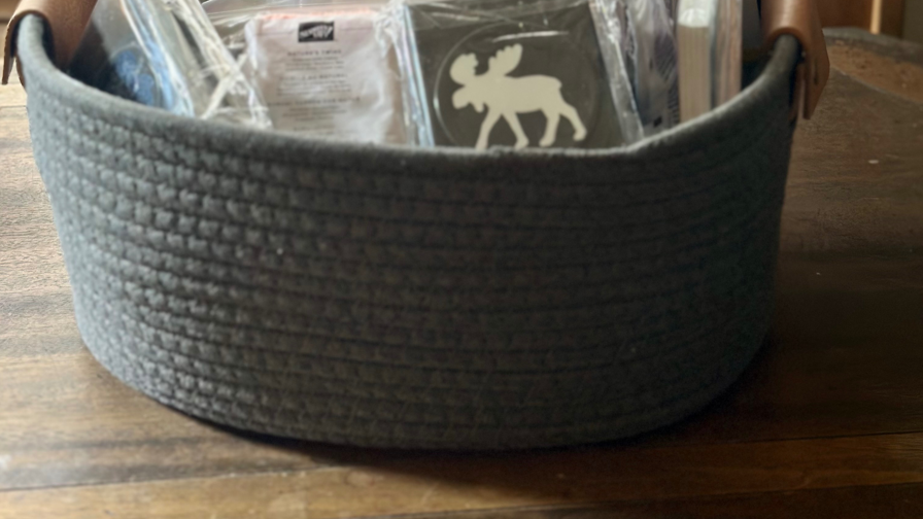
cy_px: -88
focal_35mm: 70
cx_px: 462
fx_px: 1713
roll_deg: -0.5
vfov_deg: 16.6
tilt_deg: -17.8
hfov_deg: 30.2
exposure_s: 1/60
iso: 200
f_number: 1.78
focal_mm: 6.86
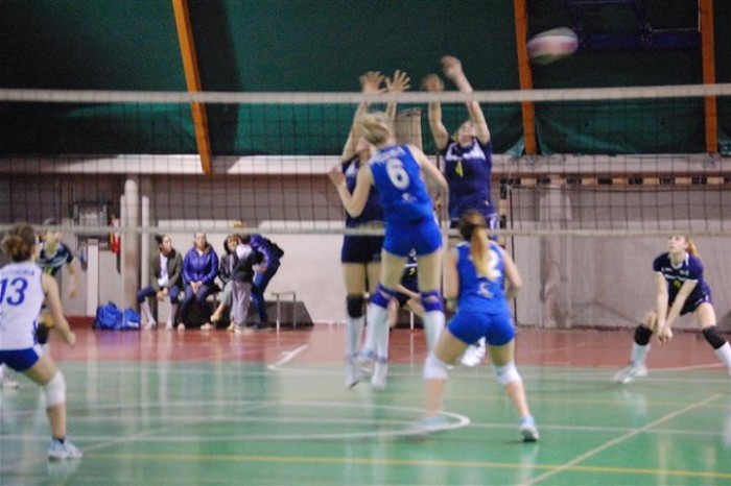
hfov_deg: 15.2
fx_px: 2740
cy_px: 243
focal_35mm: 135
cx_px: 366
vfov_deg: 10.2
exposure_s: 1/30
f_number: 4.8
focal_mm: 90
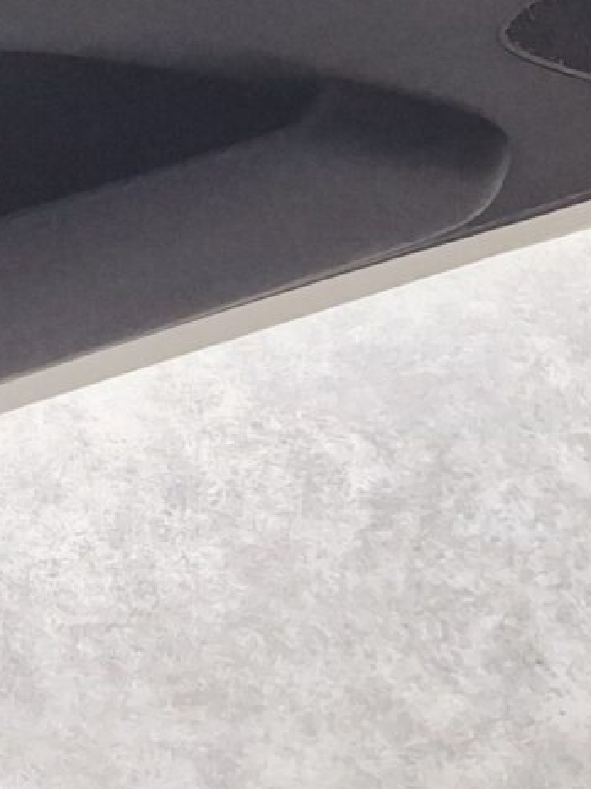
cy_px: -417
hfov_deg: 10.6
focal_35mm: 137
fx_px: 3120
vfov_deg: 13.5
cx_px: -171
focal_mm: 4.69
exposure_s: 1/100
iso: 250
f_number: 1.8
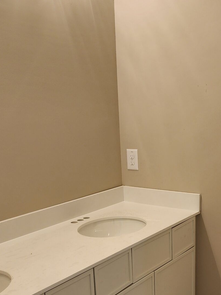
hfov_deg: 29.6
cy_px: 229
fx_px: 417
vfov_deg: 37.7
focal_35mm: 49
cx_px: 138
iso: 80
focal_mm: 6.4
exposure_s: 1/120
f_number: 1.8
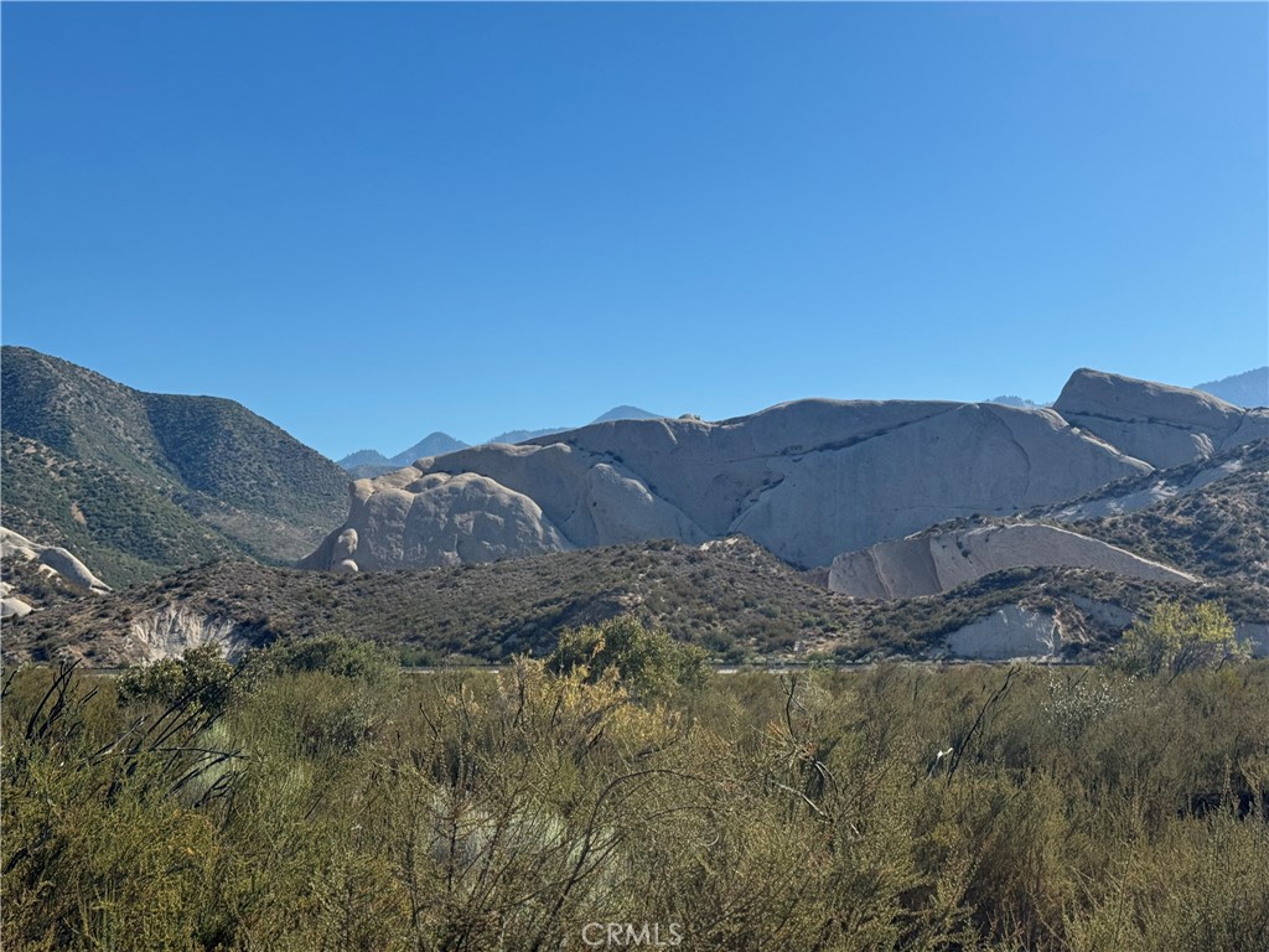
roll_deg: +1.6
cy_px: 476
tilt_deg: +3.7
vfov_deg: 30.3
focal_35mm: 48
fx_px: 1760
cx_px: 634
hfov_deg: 39.7
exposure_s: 1/5848
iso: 64
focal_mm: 6.76
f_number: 1.78
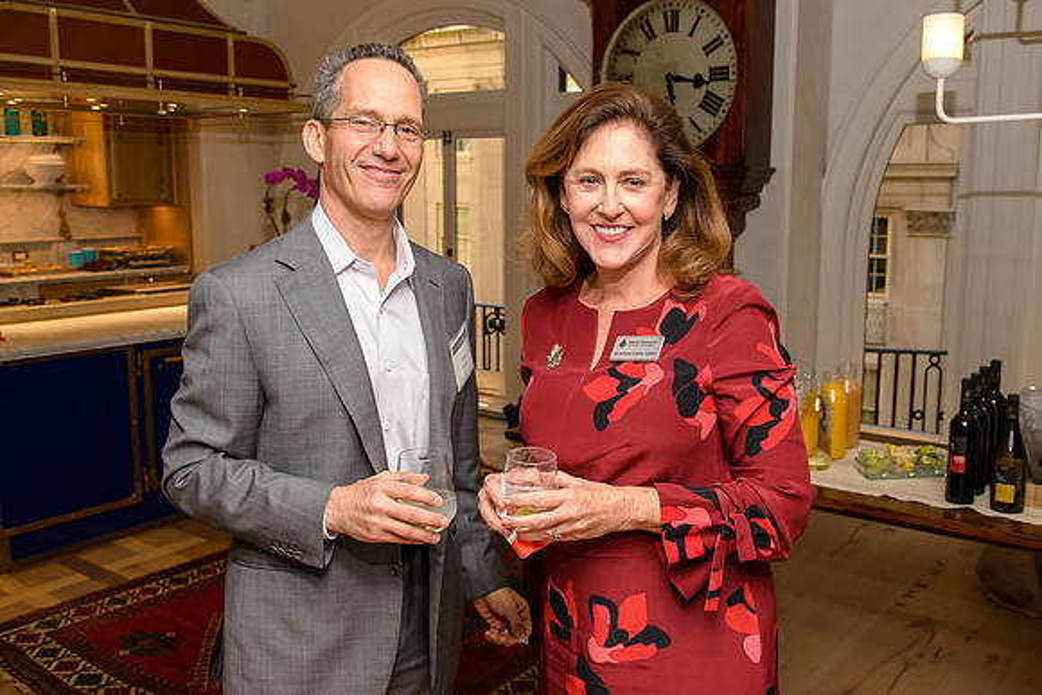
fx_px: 1035
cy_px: 346
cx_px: 548
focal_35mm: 36
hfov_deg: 53.4
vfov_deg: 37.1
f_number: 5.6
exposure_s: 1/60
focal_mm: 31
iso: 800
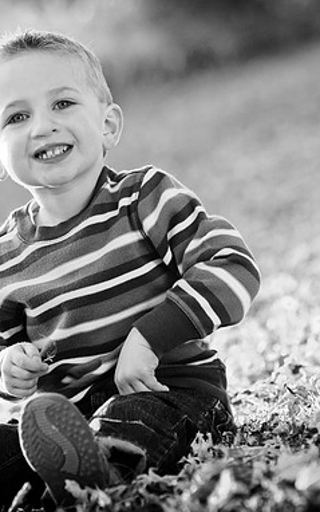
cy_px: 257
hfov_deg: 4.7
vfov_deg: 7.5
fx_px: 3876
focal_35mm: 278
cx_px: 167
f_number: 3.5
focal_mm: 120
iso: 500
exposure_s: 1/320
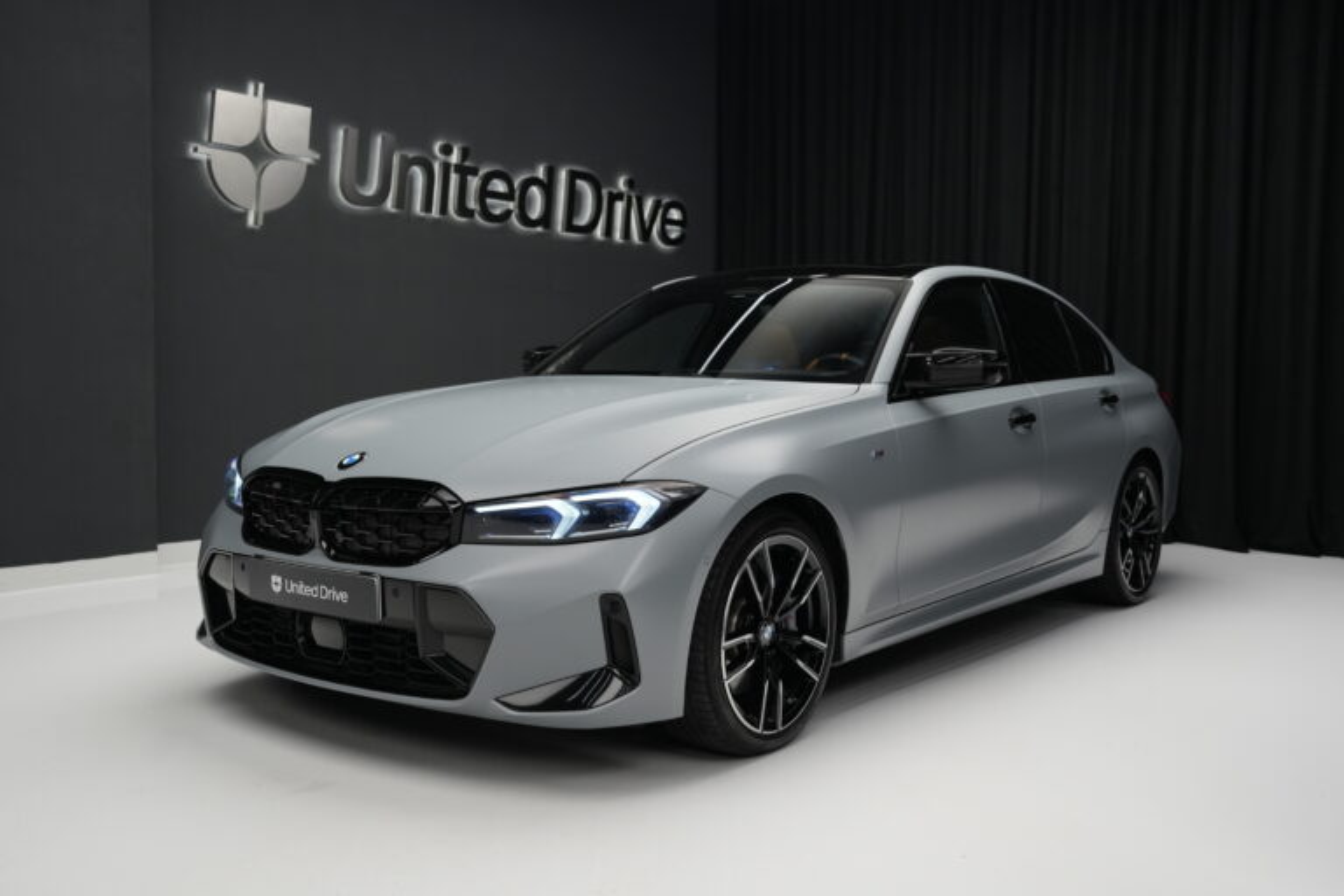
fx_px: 1307
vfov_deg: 37.9
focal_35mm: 35
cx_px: 672
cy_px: 448
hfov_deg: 54.4
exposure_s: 1/60
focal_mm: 35
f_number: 4
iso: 1000
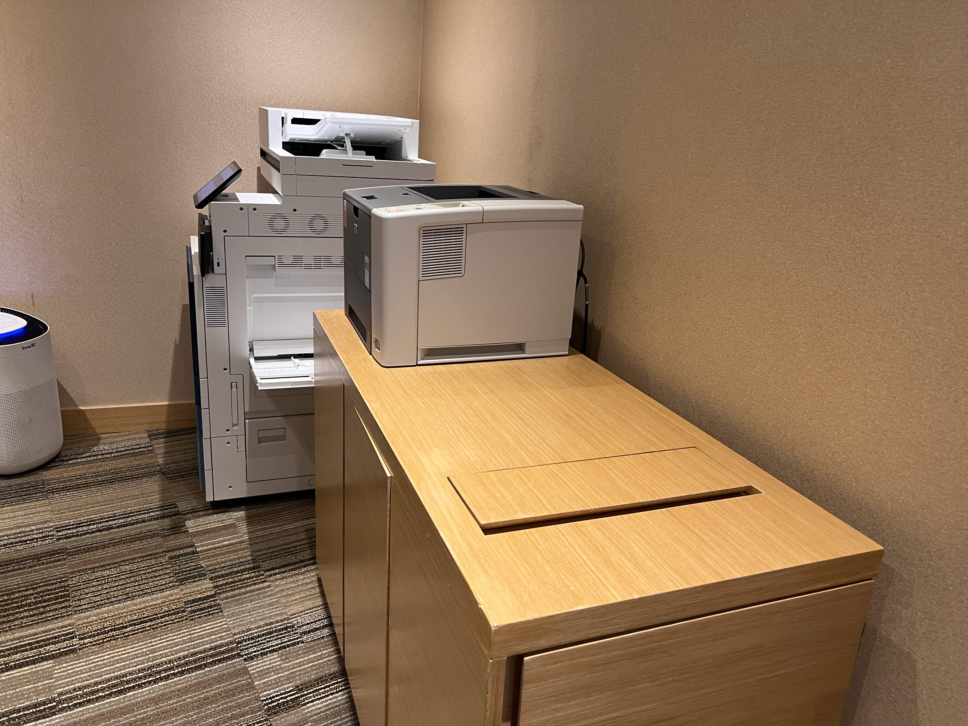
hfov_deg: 67.3
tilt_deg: -18.3
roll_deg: -4.3
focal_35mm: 26
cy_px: 363
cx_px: 484
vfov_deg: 53.1
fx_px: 727
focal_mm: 5.7
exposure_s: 1/50
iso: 200
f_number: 1.5
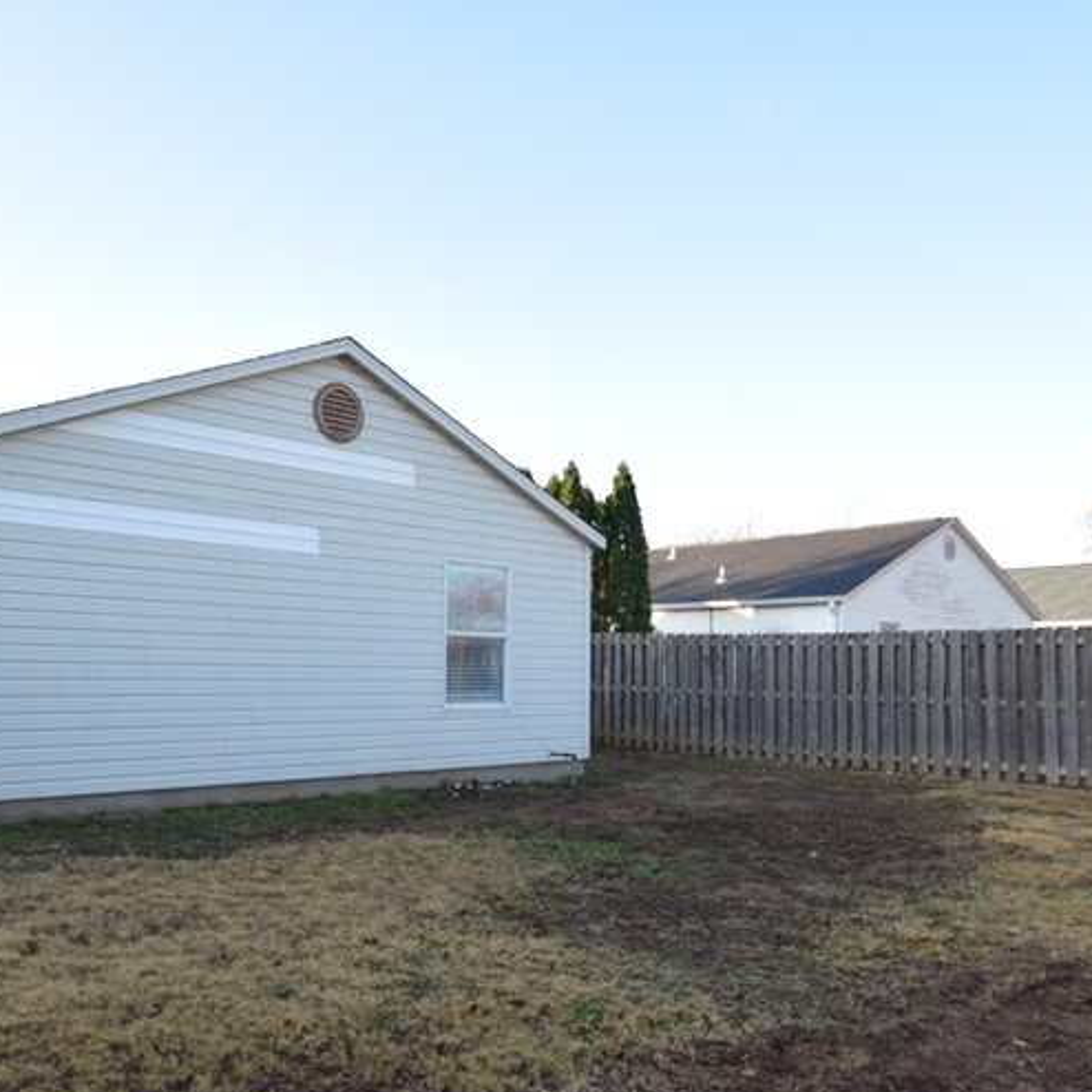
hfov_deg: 57.3
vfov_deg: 57.3
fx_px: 999
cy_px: 581
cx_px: 513
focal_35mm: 28
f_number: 5.6
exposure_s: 1/125
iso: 100
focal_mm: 10
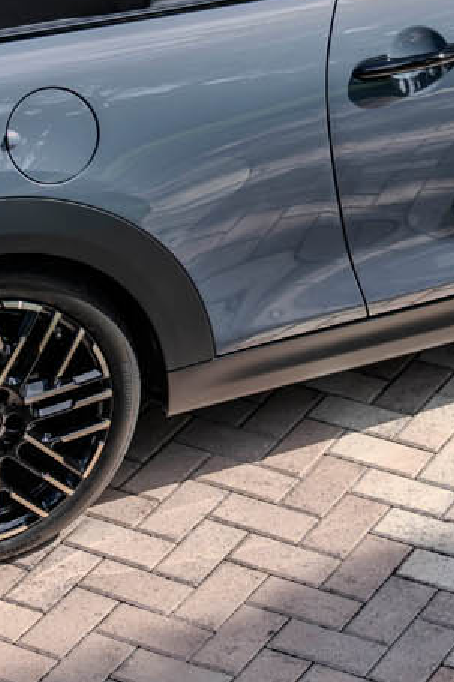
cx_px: 330
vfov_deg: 15.1
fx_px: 2555
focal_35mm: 135
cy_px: 97
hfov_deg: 10.1
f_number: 5
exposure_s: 1/125
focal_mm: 32
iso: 100
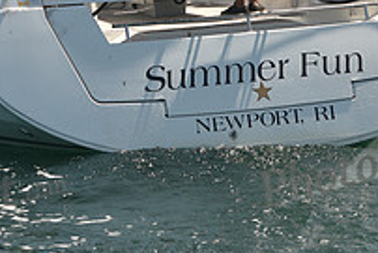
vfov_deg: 6.8
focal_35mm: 201
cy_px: -102
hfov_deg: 10.2
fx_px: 2112
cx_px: 165
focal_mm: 70
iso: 250
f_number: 5.6
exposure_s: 1/800
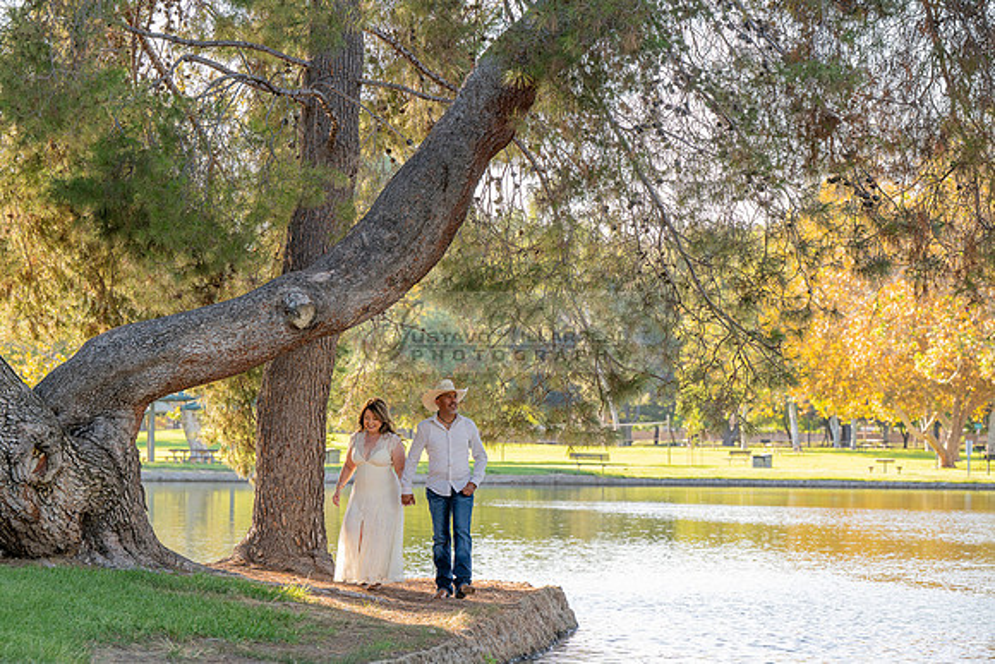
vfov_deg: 10.2
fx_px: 3732
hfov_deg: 15.2
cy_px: 332
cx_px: 498
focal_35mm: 135
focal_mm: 135
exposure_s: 1/200
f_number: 5.6
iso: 200
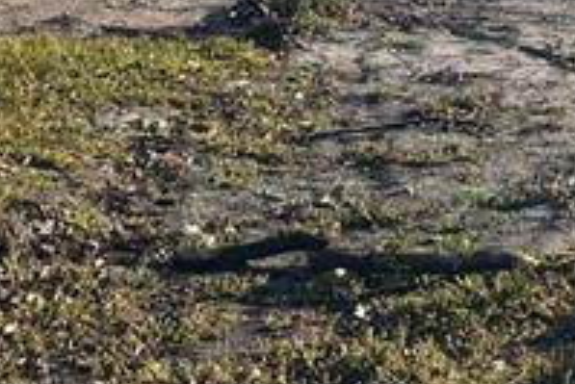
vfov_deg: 9.7
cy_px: -124
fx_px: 2222
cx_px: 546
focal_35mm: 139
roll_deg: -0.5
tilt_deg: -4.8
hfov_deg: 14.6
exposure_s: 1/3831
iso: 50
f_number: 1.6
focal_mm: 5.96
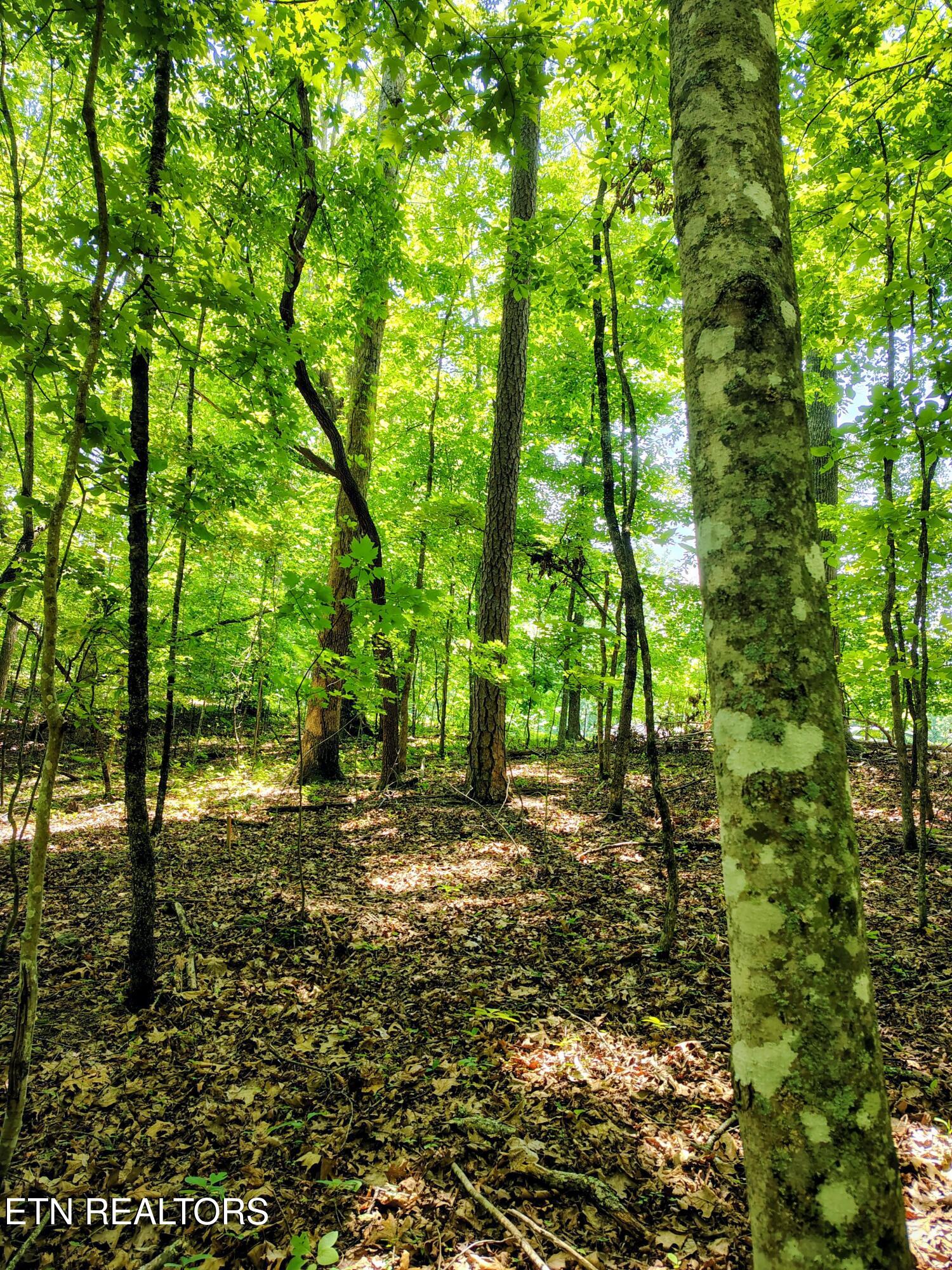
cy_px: 635
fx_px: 880
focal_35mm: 24
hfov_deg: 56.8
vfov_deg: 71.6
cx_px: 476
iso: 245
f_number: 1.8
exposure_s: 1/120
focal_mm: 5.56
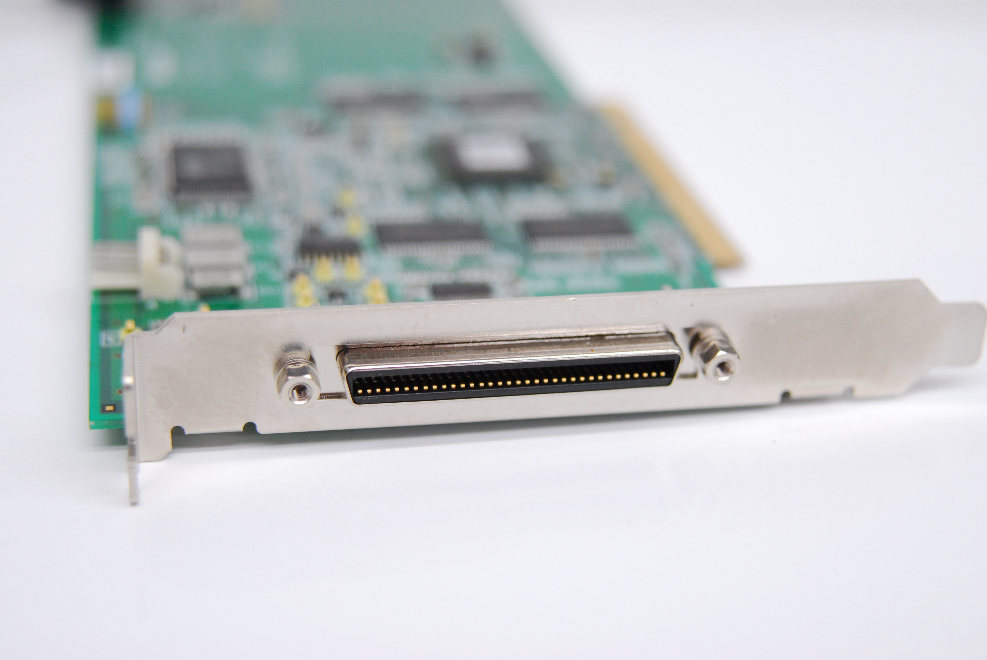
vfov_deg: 20.2
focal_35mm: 68
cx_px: 494
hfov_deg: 29.8
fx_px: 1853
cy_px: 330
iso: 800
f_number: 3.5
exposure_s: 1/160
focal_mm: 45
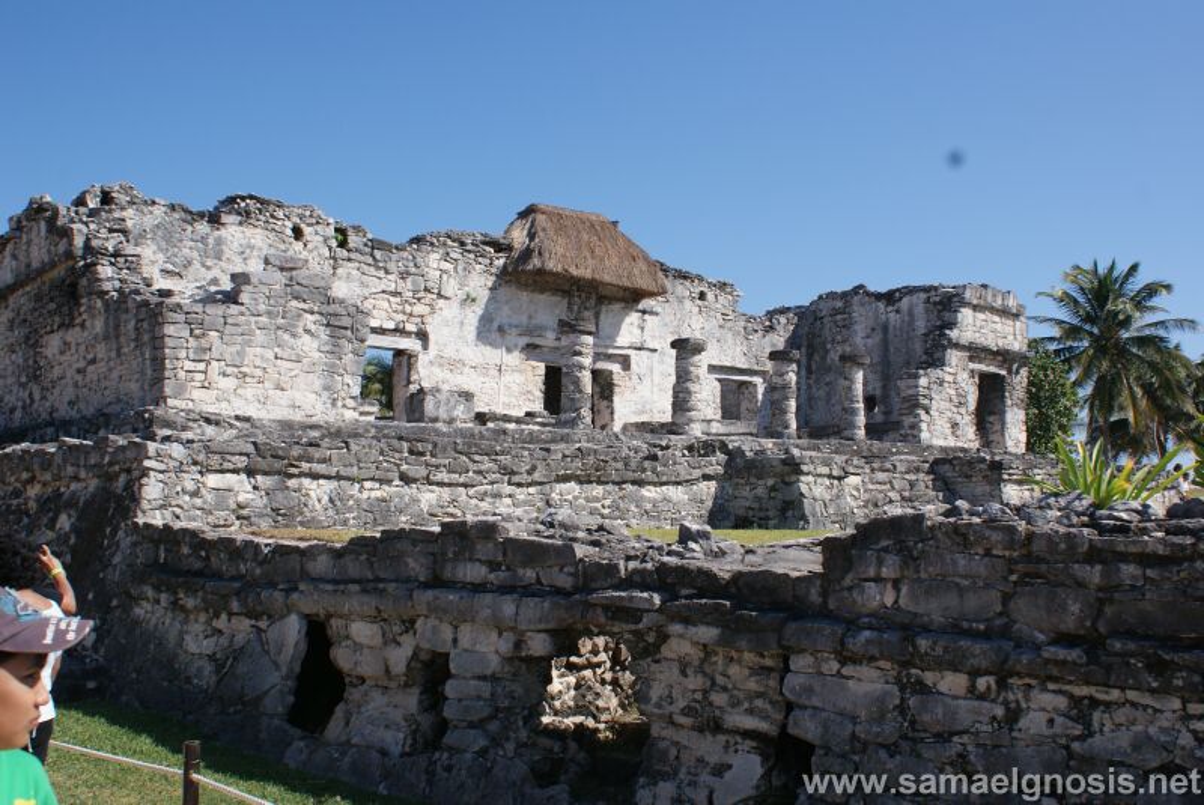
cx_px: 602
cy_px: 402
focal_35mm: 36
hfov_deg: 53.1
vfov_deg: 36.9
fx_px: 1205
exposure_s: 1/160
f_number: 10
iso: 100
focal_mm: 24
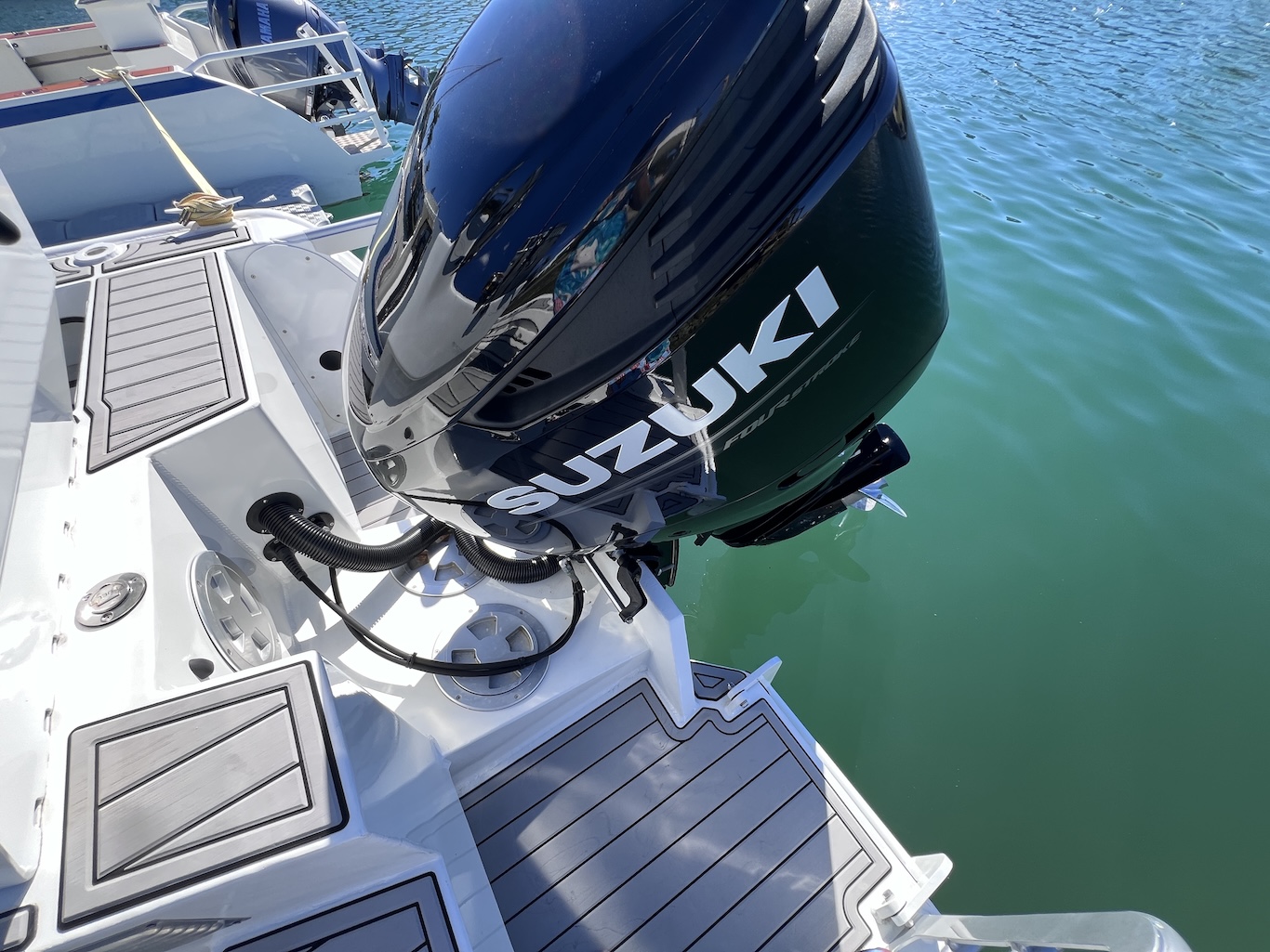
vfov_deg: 89.9
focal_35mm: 13
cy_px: 476
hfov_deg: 106.2
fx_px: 477
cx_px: 635
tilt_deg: -49.1
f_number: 1.8
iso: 32
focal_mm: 1.57
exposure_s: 1/421
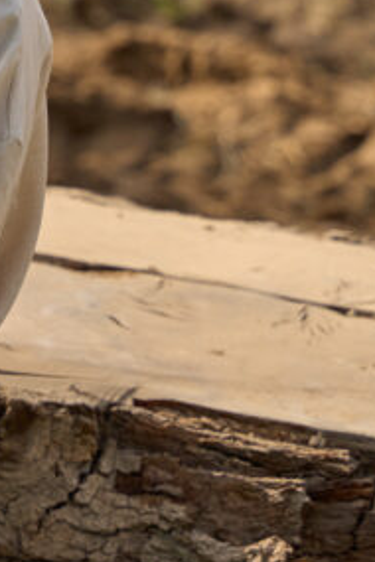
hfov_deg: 6.1
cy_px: 24
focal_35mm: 221
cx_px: -191
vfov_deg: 9.3
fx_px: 3453
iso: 400
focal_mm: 70
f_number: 3.5
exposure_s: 1/1000
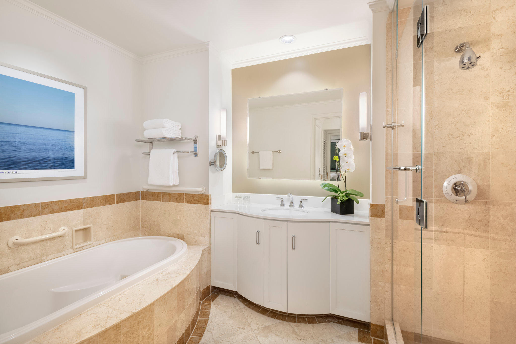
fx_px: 229
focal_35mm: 16
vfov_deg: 73.7
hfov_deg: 96.7
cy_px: 172
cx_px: 258
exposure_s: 1/4
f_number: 16
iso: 400
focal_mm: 16
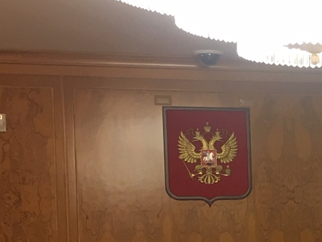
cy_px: 245
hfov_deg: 15.7
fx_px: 1042
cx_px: 530
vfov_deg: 13.1
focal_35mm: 112
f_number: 2.2
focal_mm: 4.15
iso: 40
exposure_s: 1/17
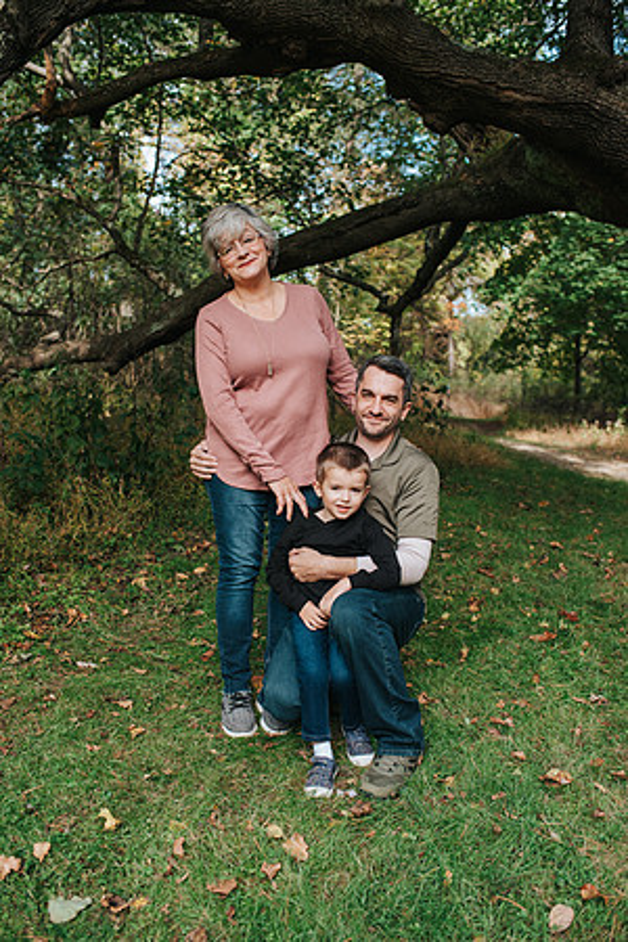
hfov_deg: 37.9
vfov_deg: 54.4
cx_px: 314
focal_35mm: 35
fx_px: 916
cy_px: 471
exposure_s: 1/1000
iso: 800
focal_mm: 35
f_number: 3.5
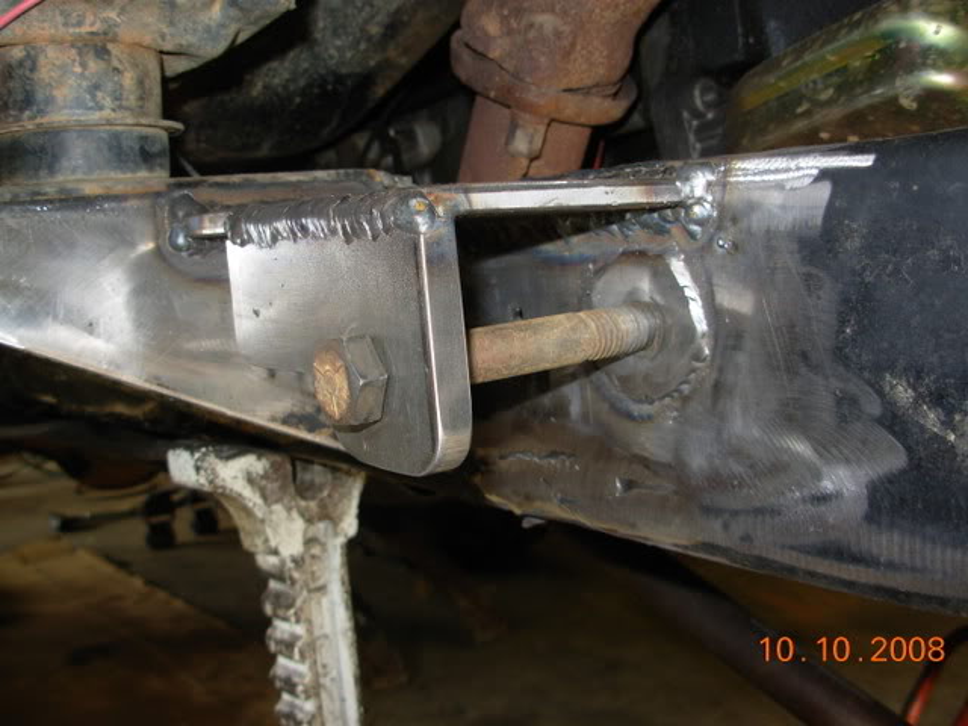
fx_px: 1063
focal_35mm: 38
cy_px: 363
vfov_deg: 37.7
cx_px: 484
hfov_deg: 49.0
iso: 50
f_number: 2.9
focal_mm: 6.3
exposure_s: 1/32
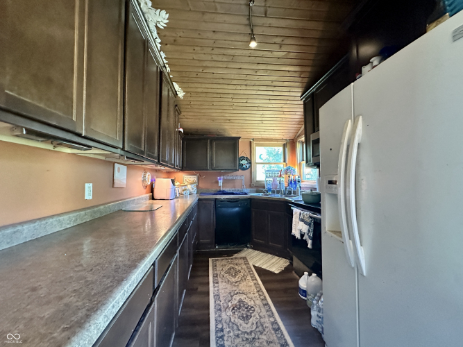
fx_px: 187
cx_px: 232
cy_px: 174
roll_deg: -1.5
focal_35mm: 14
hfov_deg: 102.1
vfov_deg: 85.7
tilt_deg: +2.5
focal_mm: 2.22
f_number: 2.2
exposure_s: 1/60
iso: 800
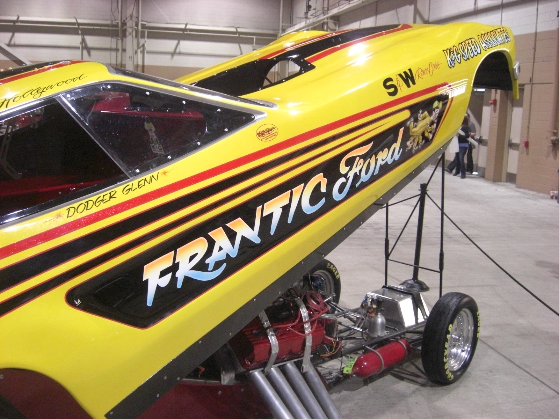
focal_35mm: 38
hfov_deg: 49.0
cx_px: 280
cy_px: 210
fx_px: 614
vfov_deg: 37.7
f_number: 2.8
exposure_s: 1/80
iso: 800
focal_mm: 7.9
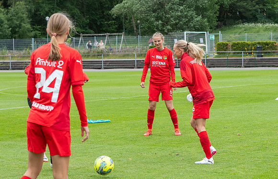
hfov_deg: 17.0
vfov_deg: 11.1
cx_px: 159
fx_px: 928
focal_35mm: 121
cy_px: 73
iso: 450
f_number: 5
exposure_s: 1/1000
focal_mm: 70
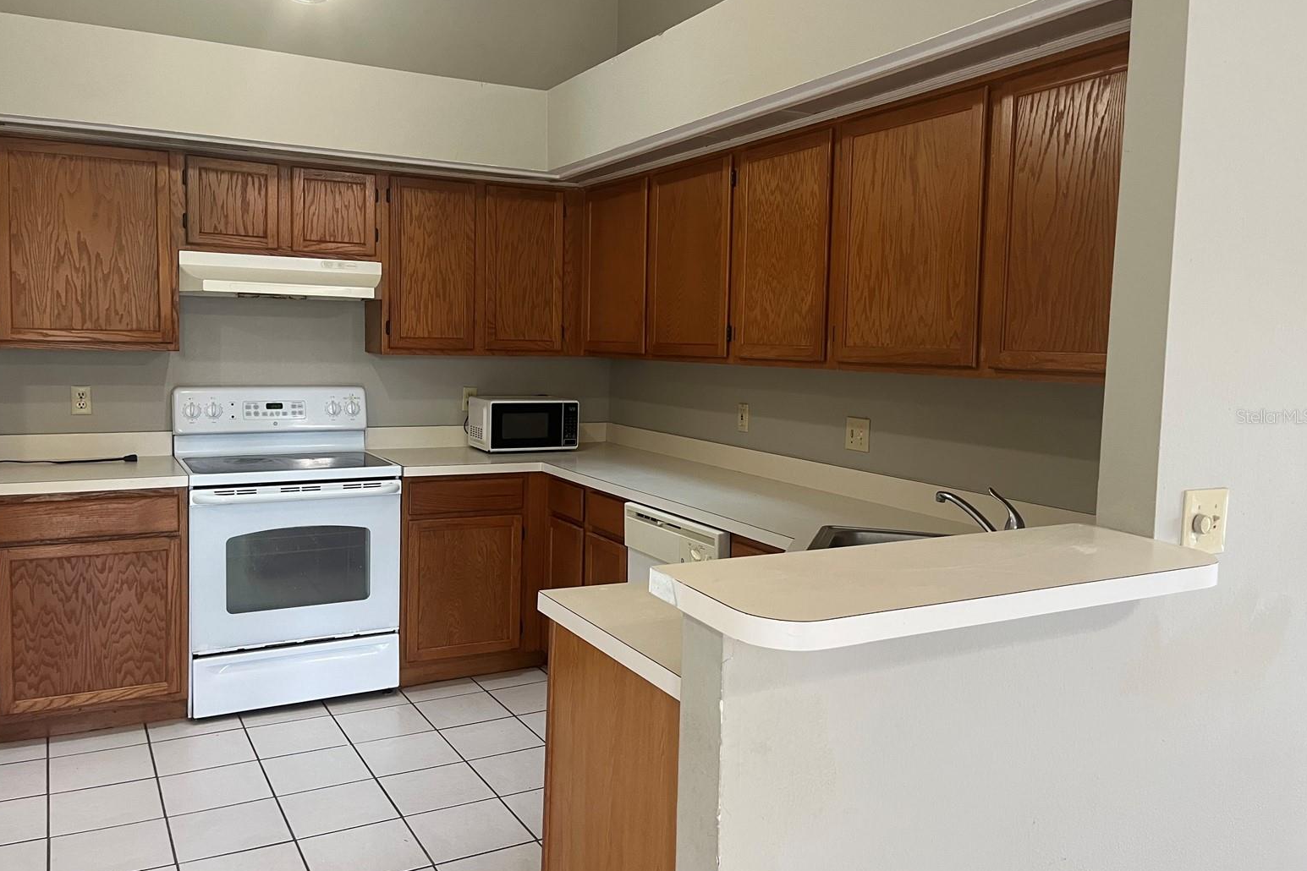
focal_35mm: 28
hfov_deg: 65.5
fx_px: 1016
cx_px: 640
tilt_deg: -4.5
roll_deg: -1.2
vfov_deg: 46.4
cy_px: 416
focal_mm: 5.1
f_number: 1.6
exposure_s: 1/60
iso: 125
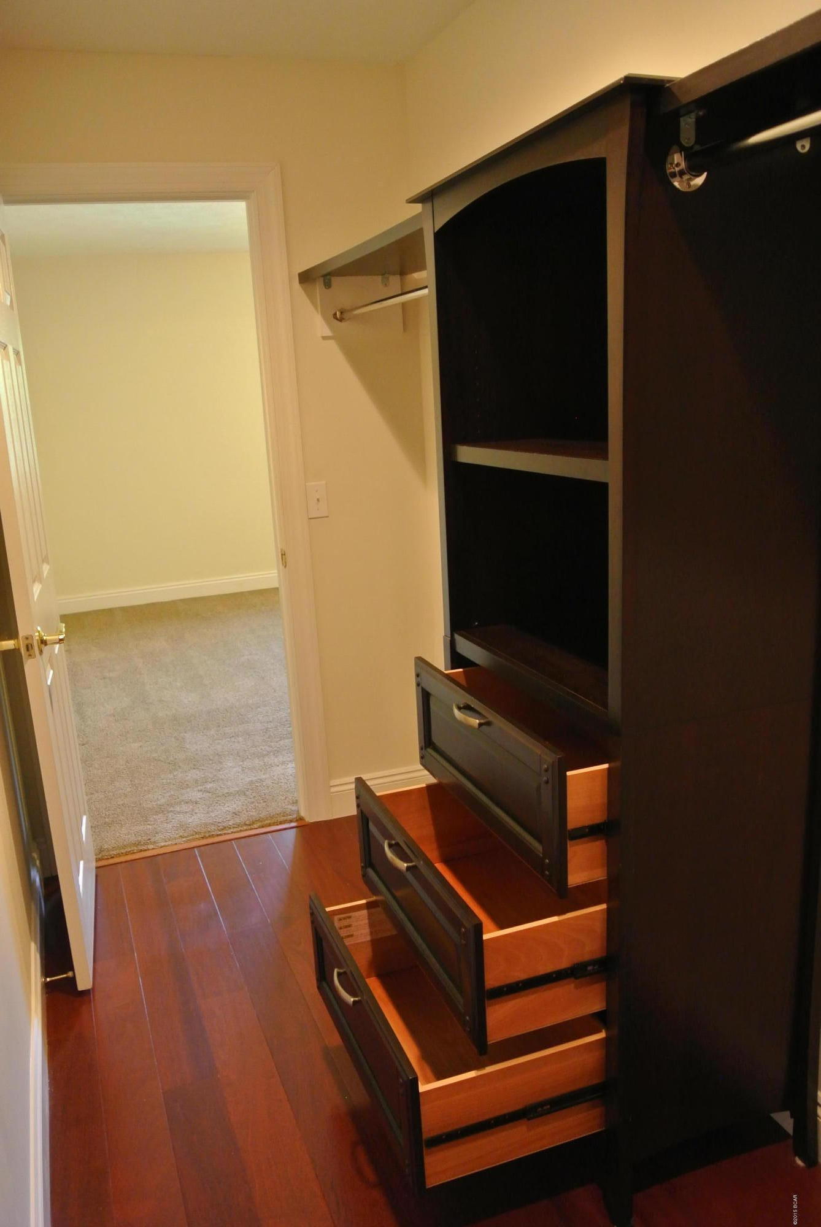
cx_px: 410
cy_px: 614
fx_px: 990
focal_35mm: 29
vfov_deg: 63.6
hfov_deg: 45.1
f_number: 3.5
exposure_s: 1/25
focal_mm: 11
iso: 800
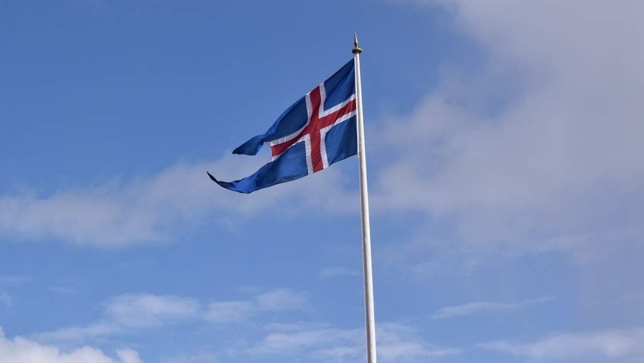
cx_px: 324
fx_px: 1495
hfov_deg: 24.3
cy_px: 155
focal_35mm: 88
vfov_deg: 13.8
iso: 640
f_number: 14
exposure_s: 1/800
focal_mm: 55
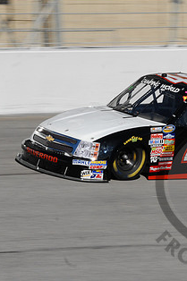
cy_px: 125
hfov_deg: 4.1
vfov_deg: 6.2
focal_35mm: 333
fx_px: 2597
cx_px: 165
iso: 320
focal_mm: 120
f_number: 16
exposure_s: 1/400
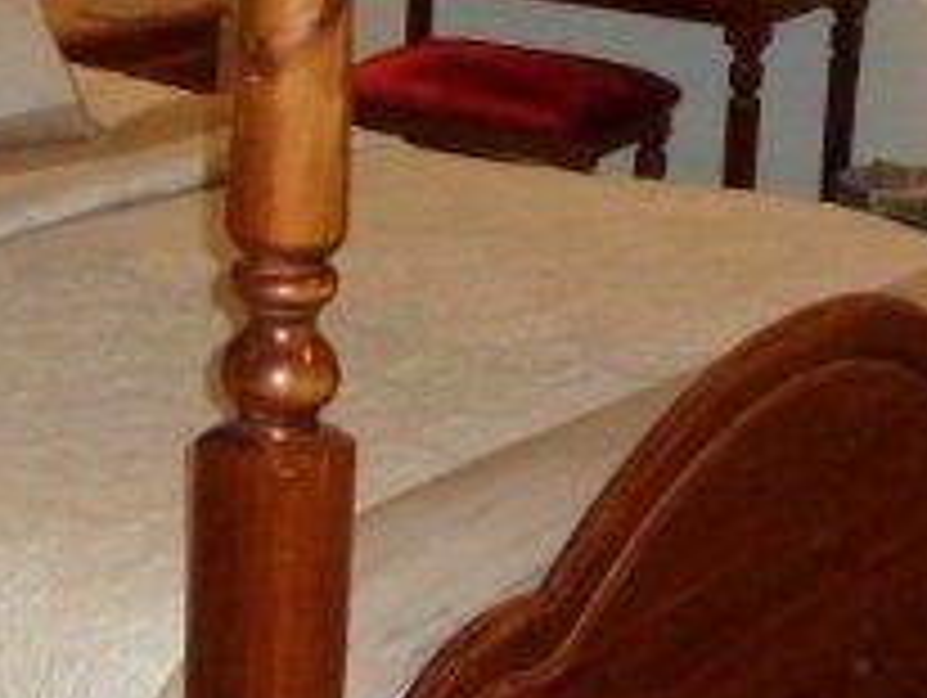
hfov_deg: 19.7
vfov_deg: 15.1
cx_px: 27
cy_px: 50
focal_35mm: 97
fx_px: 2601
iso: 320
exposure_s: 1/25
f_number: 3.3
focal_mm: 4.1
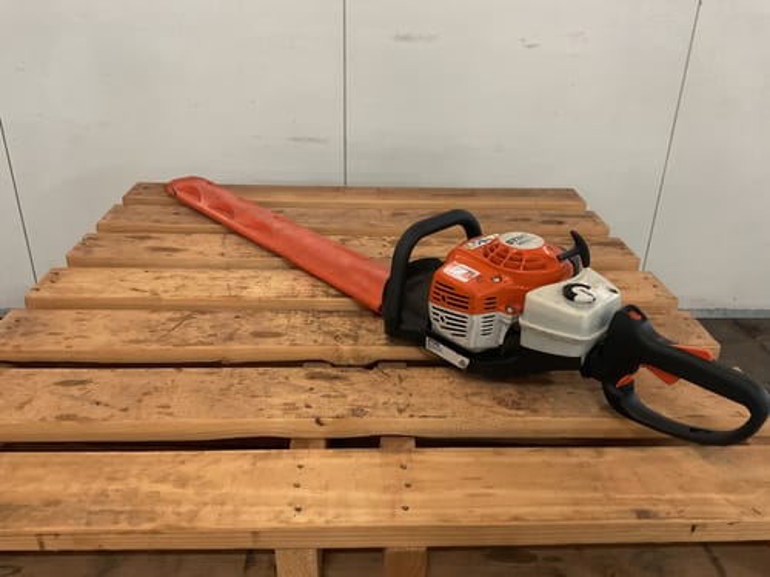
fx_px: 645
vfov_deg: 48.2
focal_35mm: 29
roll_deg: -1.6
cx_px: 385
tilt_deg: -27.7
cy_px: 288
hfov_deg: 61.7
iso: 250
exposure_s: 1/25
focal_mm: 3
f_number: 1.8
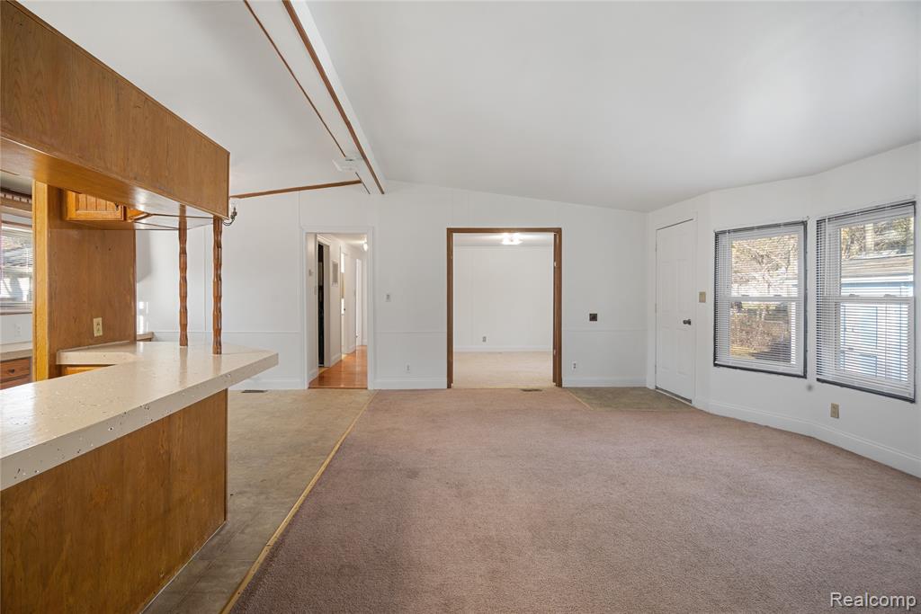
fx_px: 768
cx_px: 460
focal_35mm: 30
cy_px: 307
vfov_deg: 43.6
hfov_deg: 61.9
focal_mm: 30
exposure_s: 1/5
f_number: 9
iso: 320
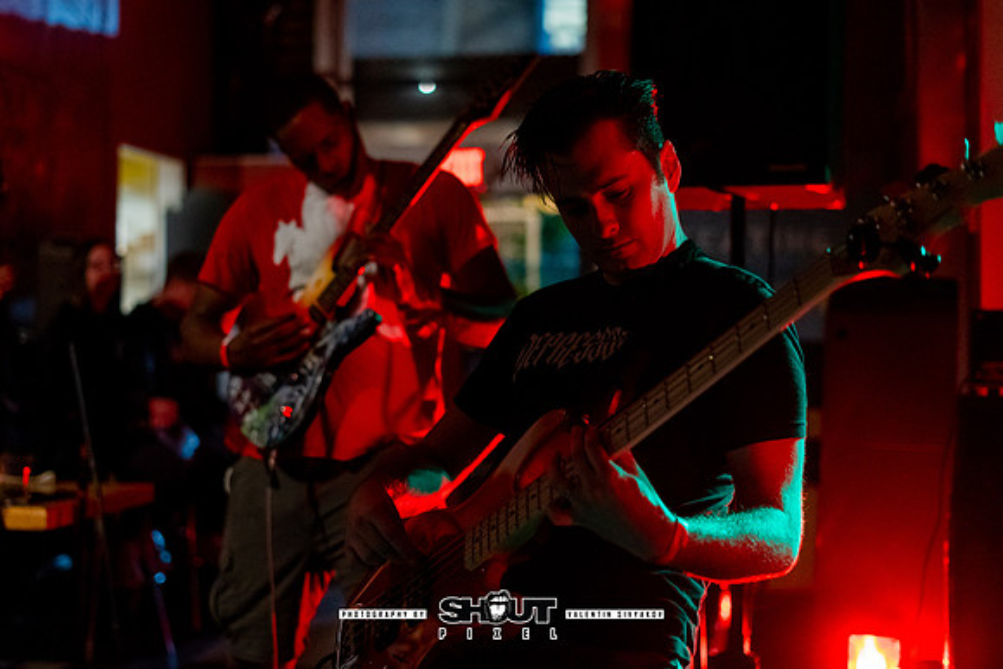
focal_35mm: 55
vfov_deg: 24.4
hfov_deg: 35.9
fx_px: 1545
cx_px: 447
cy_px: 298
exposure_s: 1/160
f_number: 2
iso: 3200
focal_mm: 50
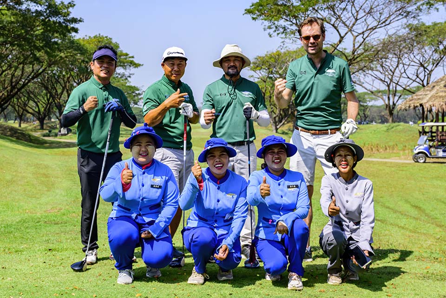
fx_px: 496
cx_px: 223
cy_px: 149
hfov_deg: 48.5
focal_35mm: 40
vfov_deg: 33.4
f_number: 8
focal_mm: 40
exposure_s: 1/1600
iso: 800
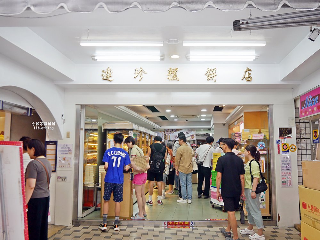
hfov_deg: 63.4
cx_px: 160
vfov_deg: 49.8
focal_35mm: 28
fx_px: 259
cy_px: 120
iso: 200
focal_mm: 14
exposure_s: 1/125
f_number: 3.5
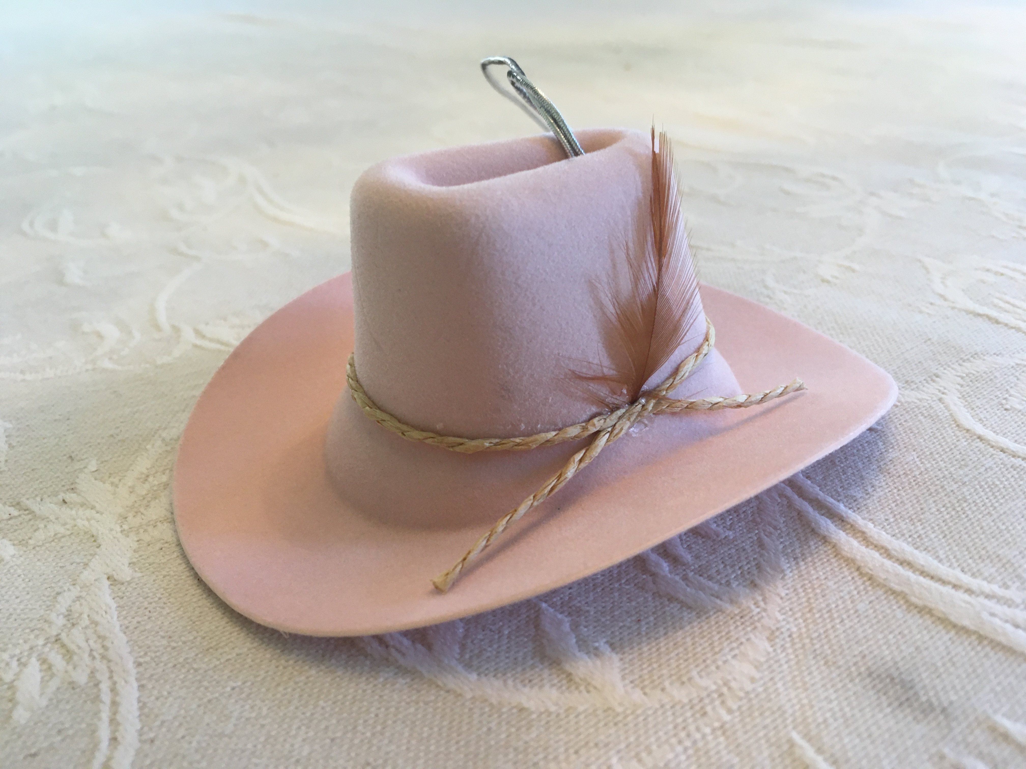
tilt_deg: -29.6
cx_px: 513
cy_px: 384
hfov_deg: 61.7
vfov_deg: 48.2
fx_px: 860
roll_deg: +2.6
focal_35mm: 29
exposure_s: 1/33
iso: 50
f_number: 2.2
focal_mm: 4.15
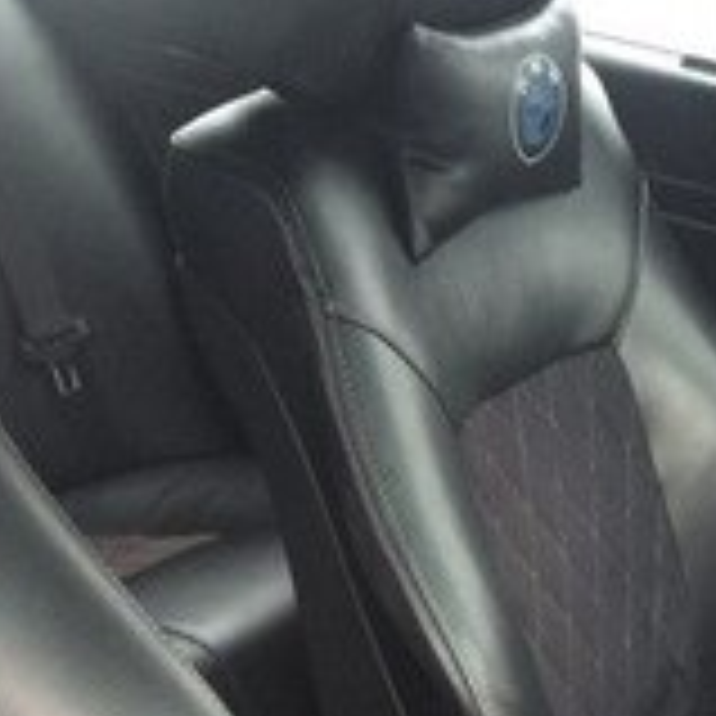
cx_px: 279
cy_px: 896
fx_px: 1872
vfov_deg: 20.1
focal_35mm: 80
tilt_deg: -34.7
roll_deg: -3.7
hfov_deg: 21.6
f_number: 2.2
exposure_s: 1/33
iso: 125
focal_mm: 4.15
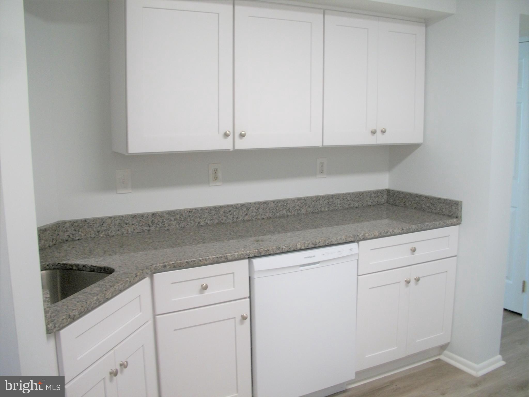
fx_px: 535
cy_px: 198
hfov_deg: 52.6
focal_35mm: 35
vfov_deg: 40.7
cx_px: 264
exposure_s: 1/30
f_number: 3.1
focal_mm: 6.3
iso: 145
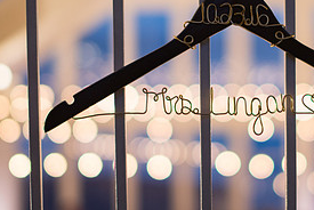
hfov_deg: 18.3
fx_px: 969
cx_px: 234
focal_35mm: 111
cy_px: 88
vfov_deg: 12.4
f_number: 1.4
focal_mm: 50
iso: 640
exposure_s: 1/80
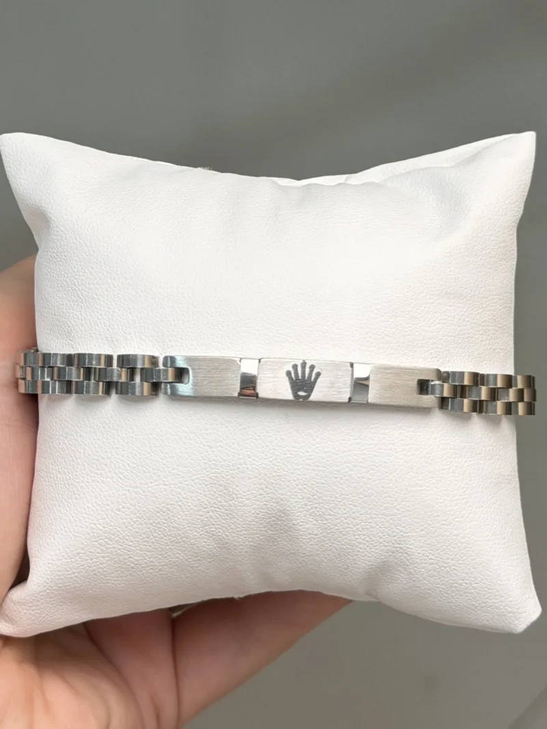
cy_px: 364
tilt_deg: -65.8
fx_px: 1012
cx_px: 274
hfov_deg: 30.3
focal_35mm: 48
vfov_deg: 39.7
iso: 80
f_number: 1.78
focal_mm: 6.76
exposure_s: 1/490
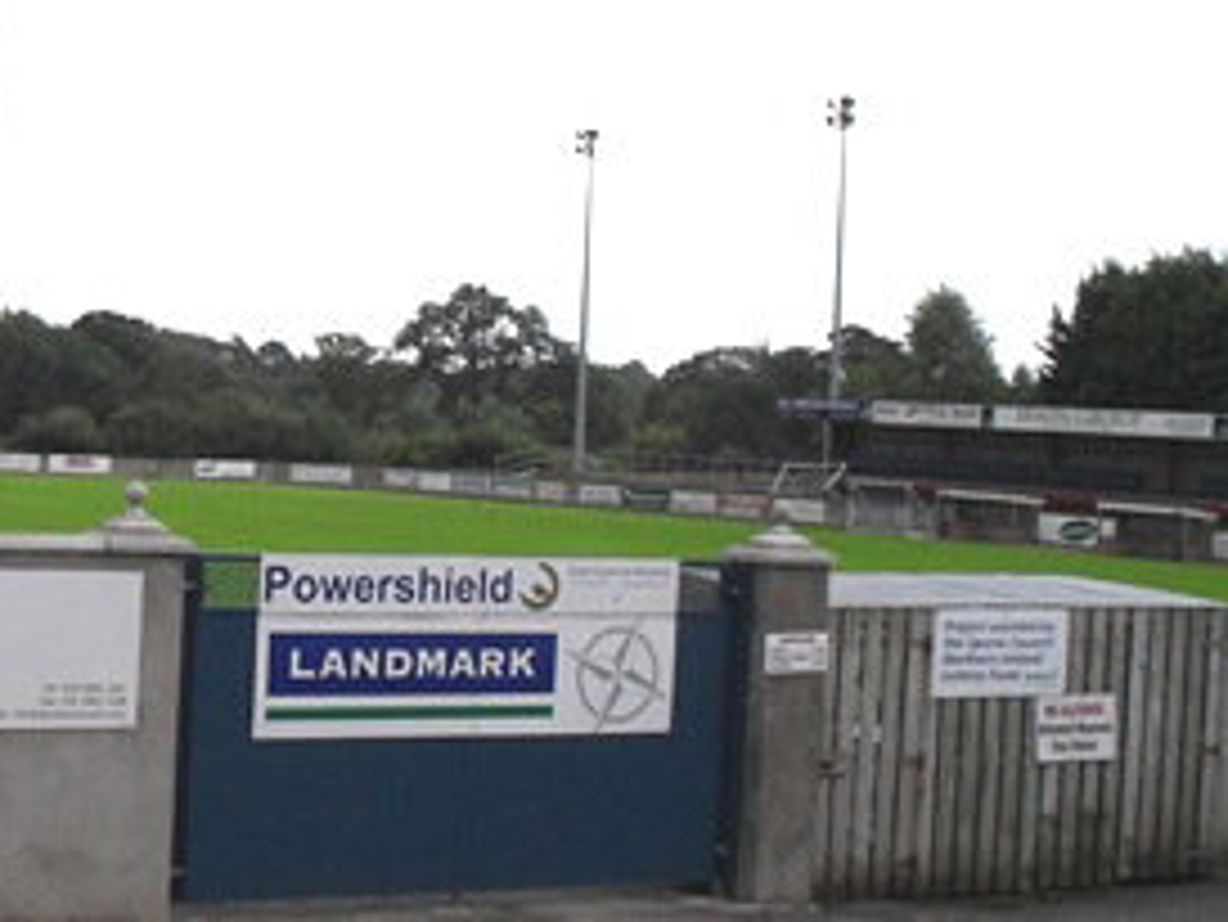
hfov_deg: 24.5
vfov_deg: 19.1
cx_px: 108
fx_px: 2733
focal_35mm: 77
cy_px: 531
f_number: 8.4
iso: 100
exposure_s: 1/180
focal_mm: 6.3
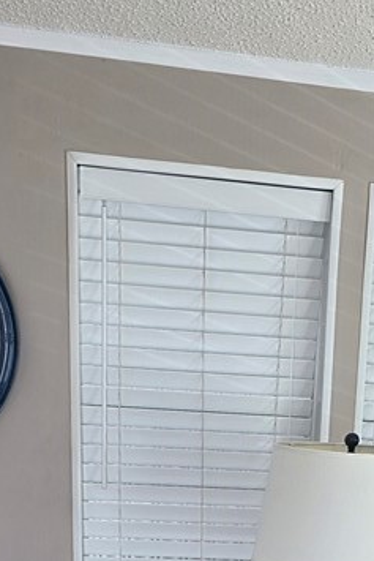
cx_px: 289
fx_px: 1074
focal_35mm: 69
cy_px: 759
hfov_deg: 19.6
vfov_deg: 24.8
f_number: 1.7
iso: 160
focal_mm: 6.3
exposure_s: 1/180
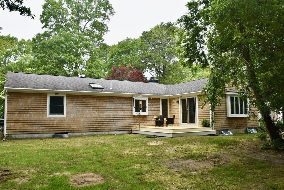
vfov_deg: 47.9
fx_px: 213
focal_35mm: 27
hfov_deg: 67.4
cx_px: 142
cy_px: 95
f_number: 8
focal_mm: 18
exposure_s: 1/500
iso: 560
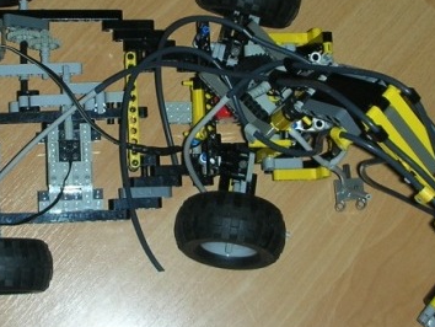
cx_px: 248
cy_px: 149
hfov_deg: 34.3
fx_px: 704
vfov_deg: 26.1
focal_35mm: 56
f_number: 3
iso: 50
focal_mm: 5.8
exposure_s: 1/60.1
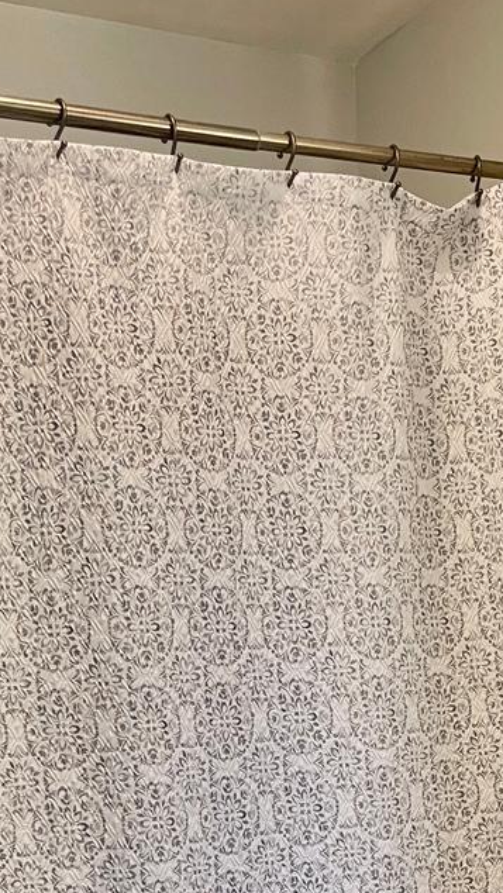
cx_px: 518
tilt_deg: -5.9
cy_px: 797
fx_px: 1564
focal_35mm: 66
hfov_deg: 17.8
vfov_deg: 30.5
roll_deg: +1.3
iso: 100
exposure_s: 1/60
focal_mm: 5.1
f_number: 1.6
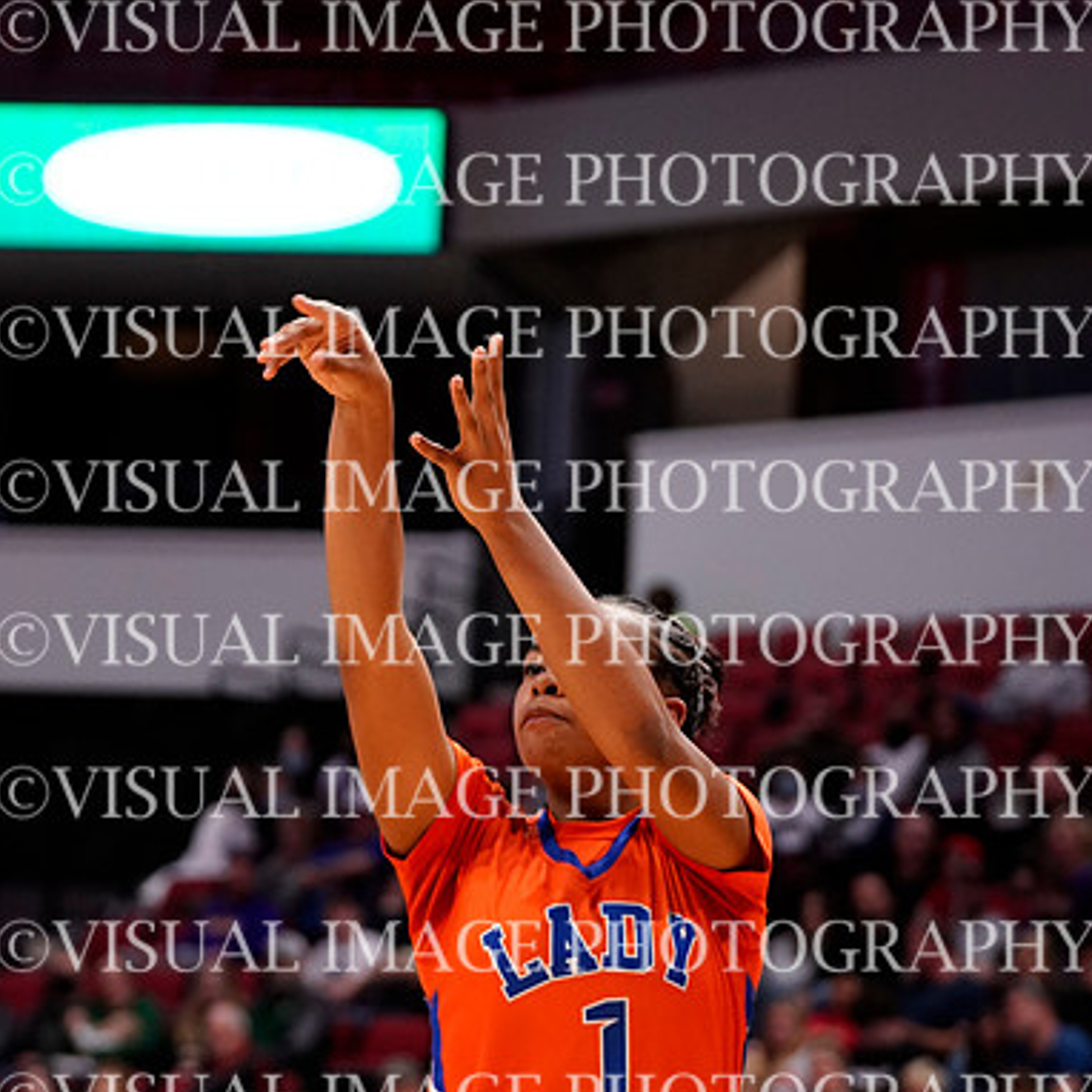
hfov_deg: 9.4
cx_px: 546
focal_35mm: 187
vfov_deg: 9.3
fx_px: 6674
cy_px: 715
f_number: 4
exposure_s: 1/1000
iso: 3200
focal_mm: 97
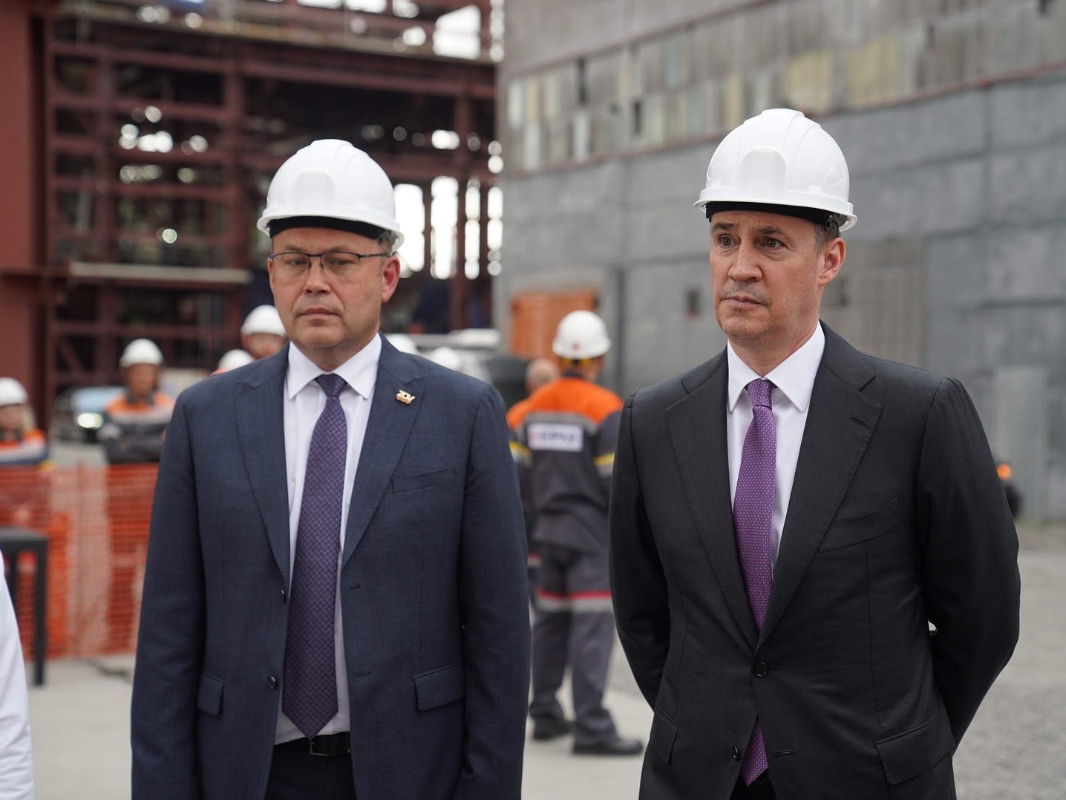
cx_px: 557
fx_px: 1971
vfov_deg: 22.9
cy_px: 400
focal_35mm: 64
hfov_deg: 30.3
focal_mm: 59
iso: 500
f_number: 3.2
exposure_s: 1/400
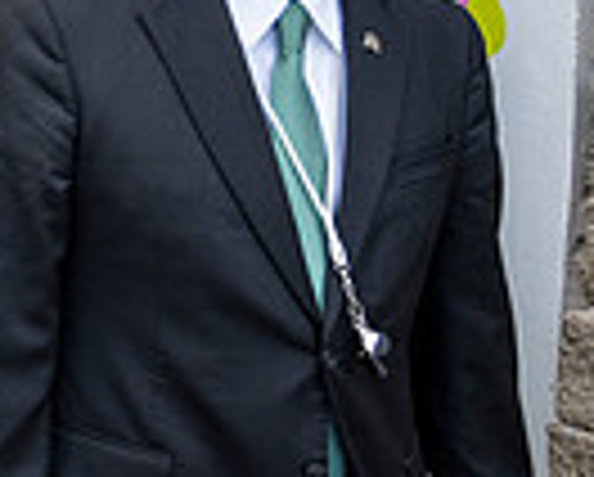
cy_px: -79
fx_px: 1743
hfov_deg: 15.7
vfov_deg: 15.1
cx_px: -562
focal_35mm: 99
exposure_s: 1/800
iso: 1600
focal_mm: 24
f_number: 4
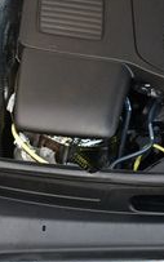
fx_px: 829
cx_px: 204
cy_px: 61
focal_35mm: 116
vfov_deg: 17.8
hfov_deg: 11.1
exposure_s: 1/250
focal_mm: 18
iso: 400
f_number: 4
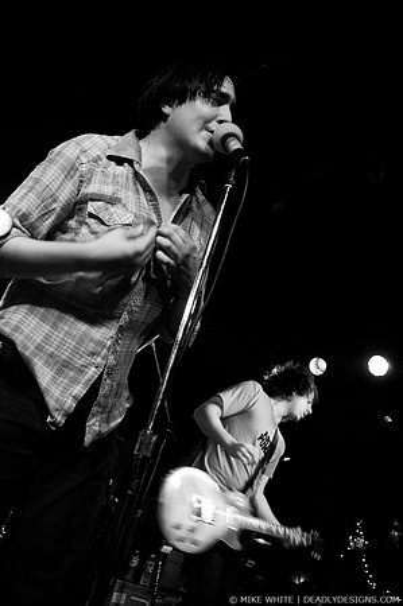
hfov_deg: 43.5
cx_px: 202
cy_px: 303
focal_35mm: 30
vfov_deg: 62.0
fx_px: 505
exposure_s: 1/50
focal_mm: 20
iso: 800
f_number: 3.5
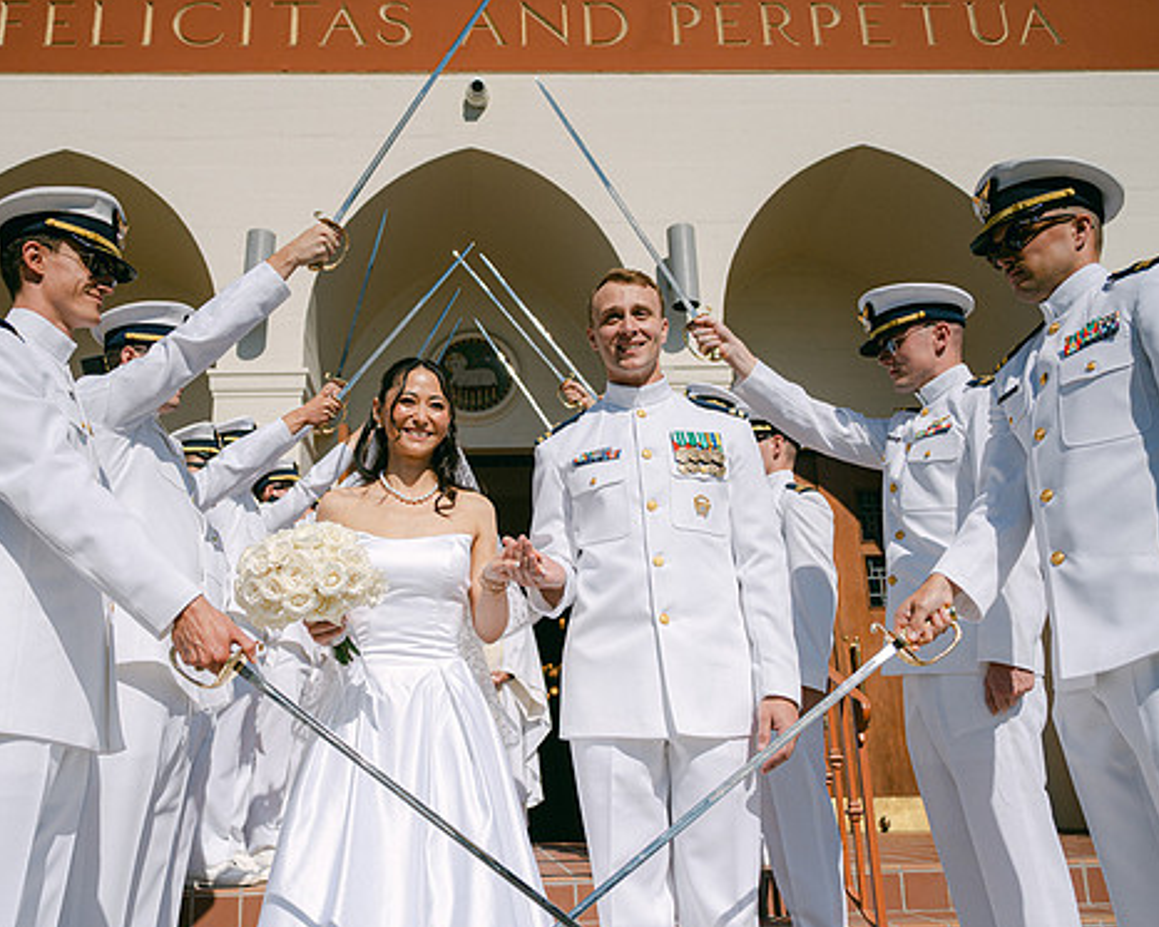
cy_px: 465
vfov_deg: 44.6
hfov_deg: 54.2
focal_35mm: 33
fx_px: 1132
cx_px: 537
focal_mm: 28
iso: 100
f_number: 4
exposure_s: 1/4000
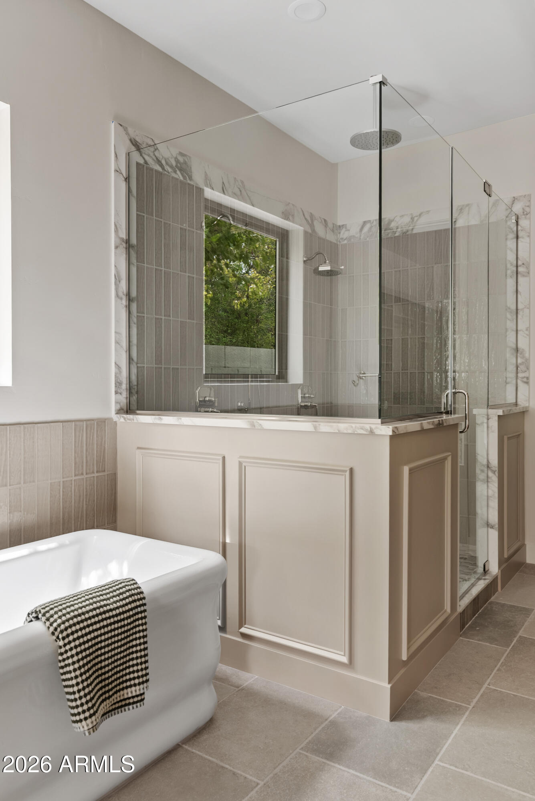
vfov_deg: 69.4
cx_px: 268
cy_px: 400
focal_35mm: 26
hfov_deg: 49.6
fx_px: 579
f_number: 8
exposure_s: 1.3
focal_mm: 26
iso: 100
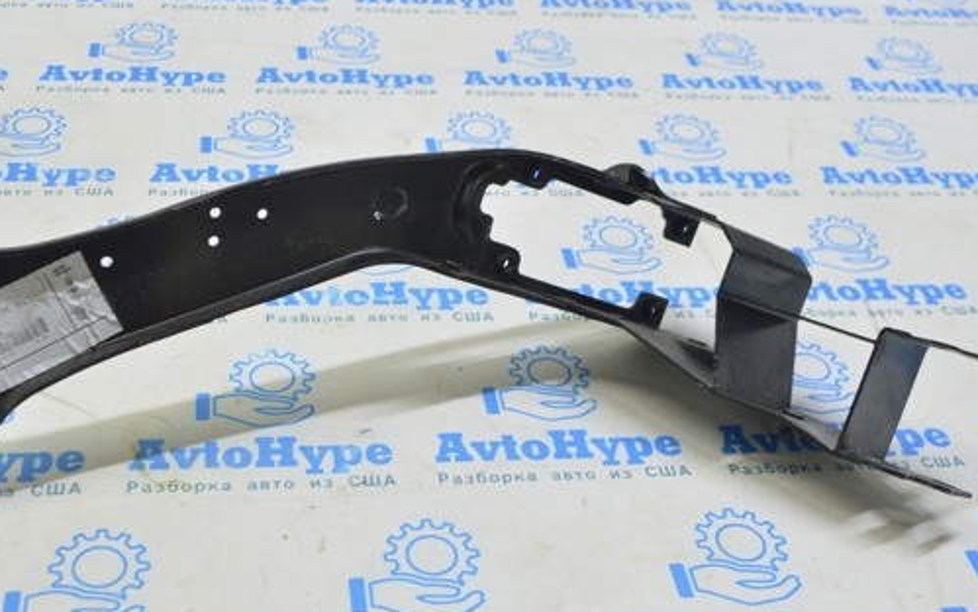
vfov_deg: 27.4
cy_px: 362
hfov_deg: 42.5
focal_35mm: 47
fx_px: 1253
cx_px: 400
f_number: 5.6
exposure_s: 1/20
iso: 400
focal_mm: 24
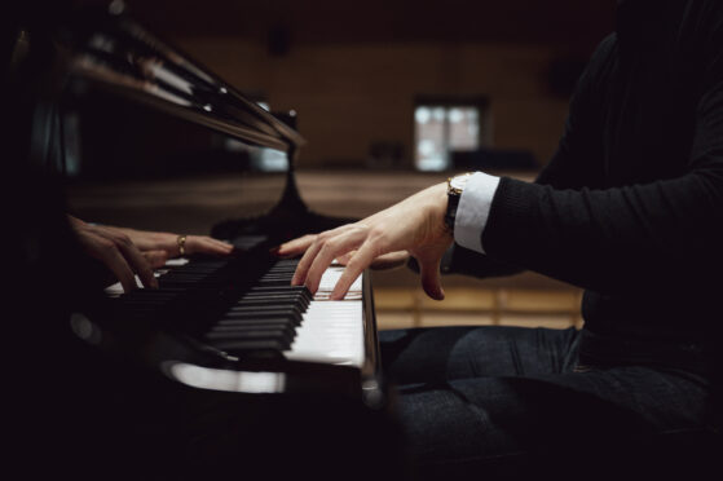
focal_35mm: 40
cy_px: 240
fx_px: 803
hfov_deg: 48.5
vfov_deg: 33.4
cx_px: 362
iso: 640
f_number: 2.8
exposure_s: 1/800
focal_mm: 40
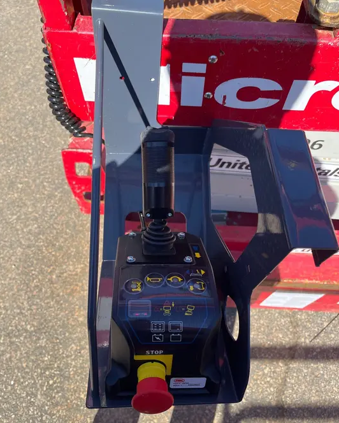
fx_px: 351
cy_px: 218
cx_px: 167
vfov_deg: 62.2
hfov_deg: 51.6
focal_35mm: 28
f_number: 1.6
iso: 50
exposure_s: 1/1279
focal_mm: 5.1
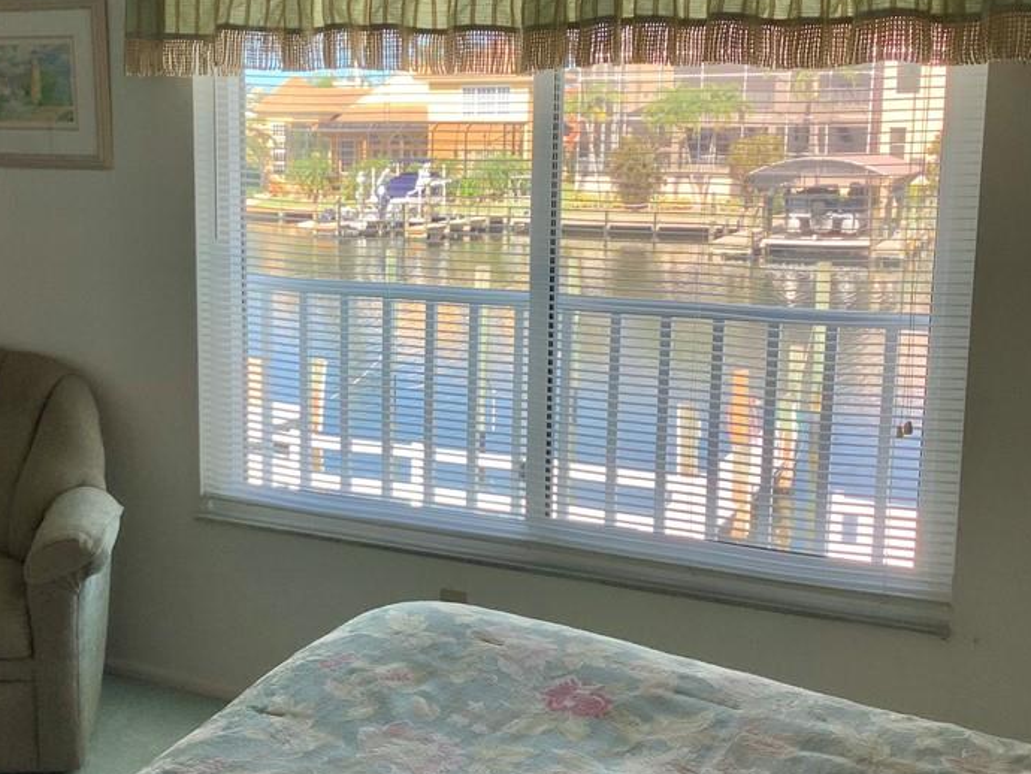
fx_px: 1371
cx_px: 366
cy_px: 351
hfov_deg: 40.8
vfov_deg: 31.5
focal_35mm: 46
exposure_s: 1/120
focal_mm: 3.3
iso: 32
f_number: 2.4
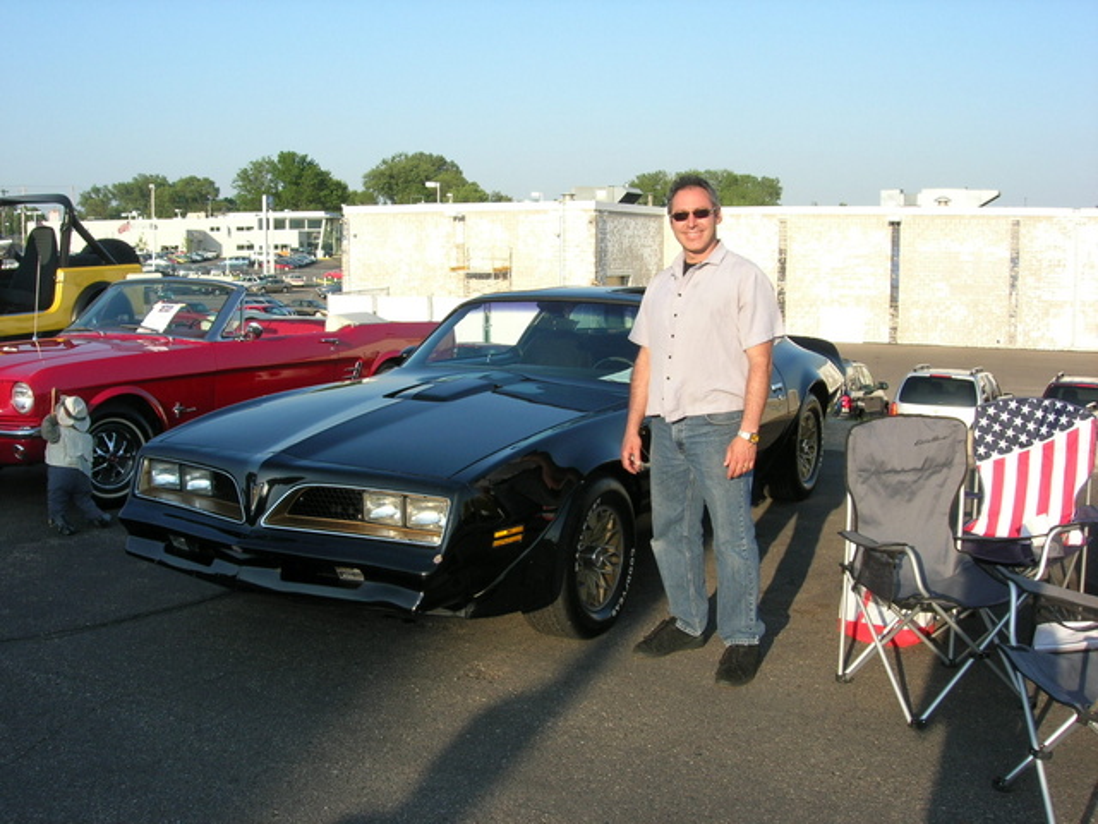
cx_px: 549
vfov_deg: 37.7
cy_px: 412
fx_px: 1205
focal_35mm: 38
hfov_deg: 49.0
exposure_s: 1/396
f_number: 4.8
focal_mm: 7.8
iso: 78
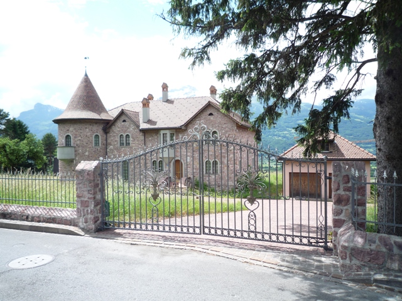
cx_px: 201
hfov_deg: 69.4
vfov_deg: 54.9
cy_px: 150
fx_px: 290
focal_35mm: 25
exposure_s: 1/640
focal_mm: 4.4
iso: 100
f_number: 2.8
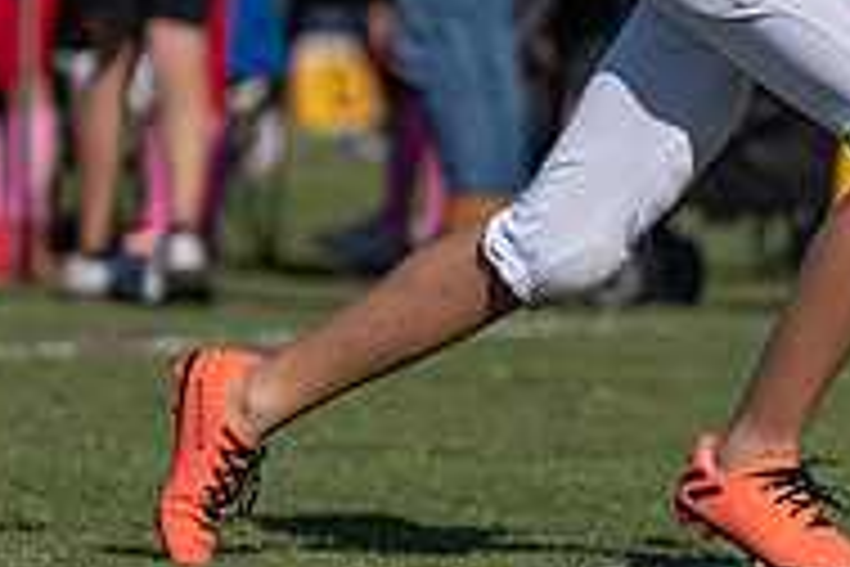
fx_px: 13457
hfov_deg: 3.6
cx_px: 848
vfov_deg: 2.4
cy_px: 4
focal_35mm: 570
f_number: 3.2
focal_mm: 138
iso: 100
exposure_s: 1/4000
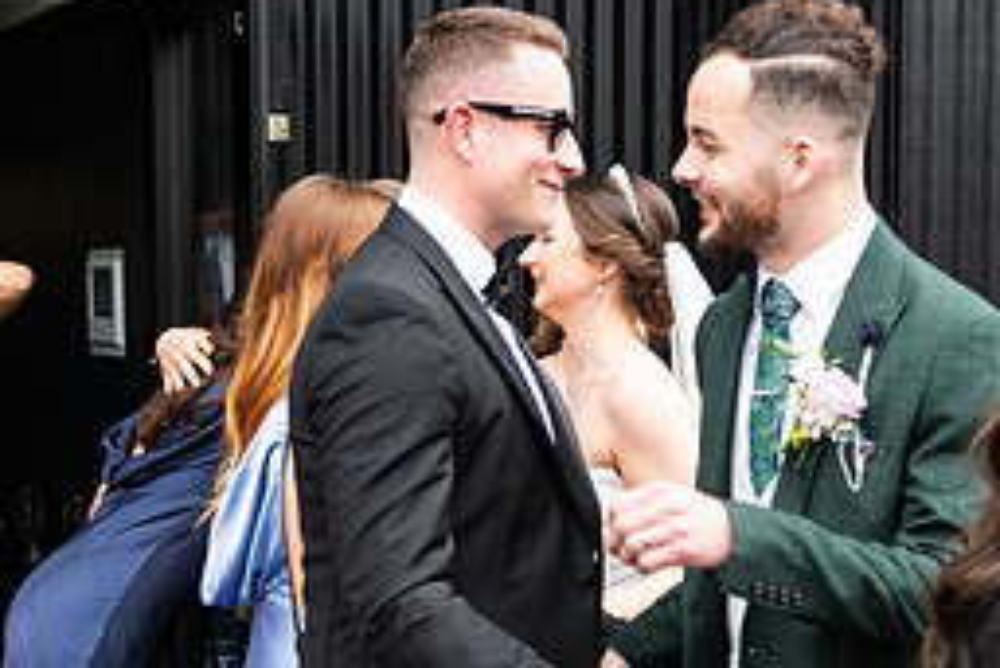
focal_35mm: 86
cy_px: 518
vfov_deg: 15.8
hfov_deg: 23.6
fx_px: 2390
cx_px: 633
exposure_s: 1/200
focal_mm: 38
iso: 125
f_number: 3.5
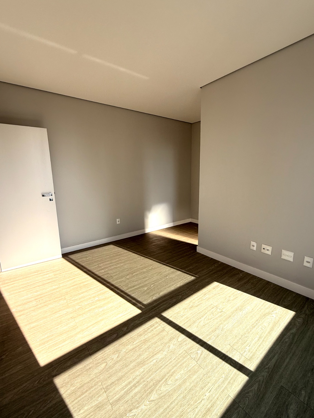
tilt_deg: -8.9
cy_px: 209
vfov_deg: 102.1
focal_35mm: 14
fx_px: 169
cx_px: 157
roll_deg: +3.7
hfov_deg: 85.7
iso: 50
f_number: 2.2
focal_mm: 2.22
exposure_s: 1/340
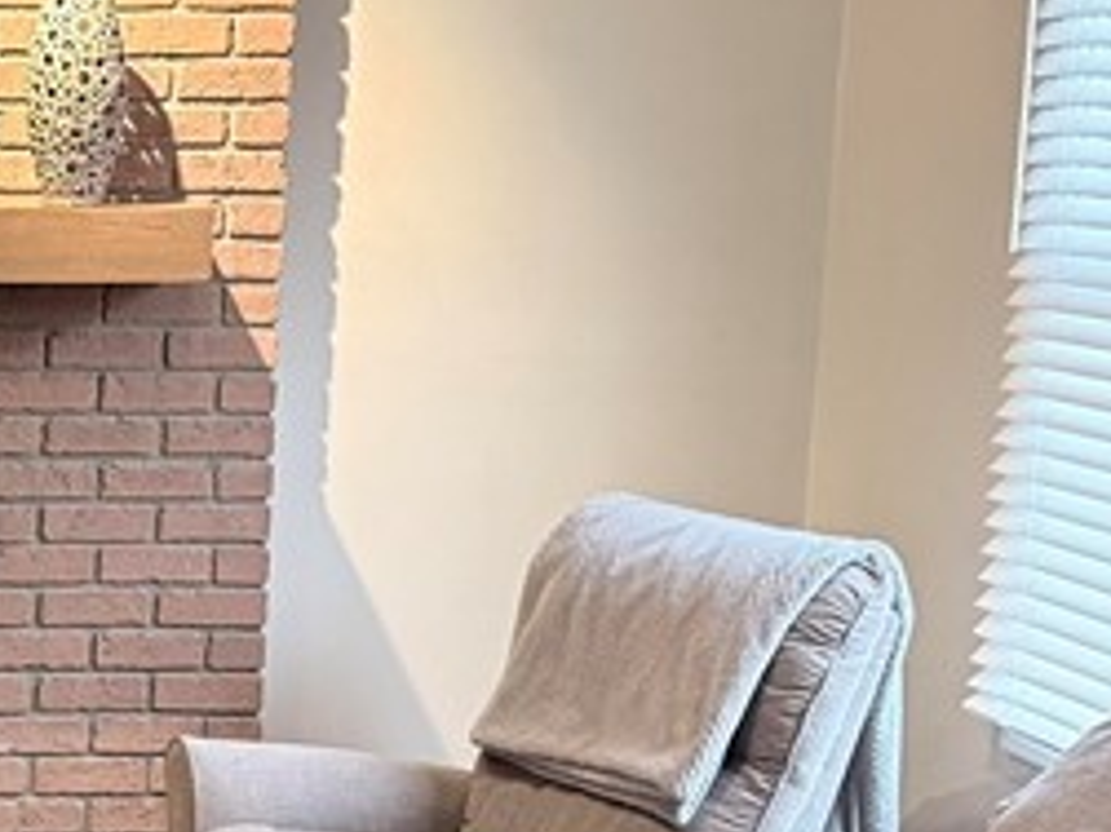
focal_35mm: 98
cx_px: -266
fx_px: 3144
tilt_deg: -10.7
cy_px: 655
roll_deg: -0.4
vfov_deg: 15.0
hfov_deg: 18.8
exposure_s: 1/60
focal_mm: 6.76
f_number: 1.78
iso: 500
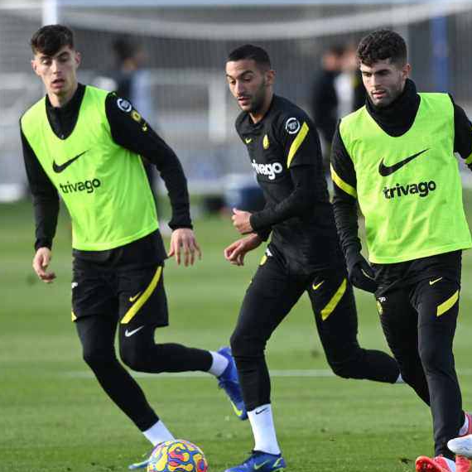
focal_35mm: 611
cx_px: 376
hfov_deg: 2.9
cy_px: 274
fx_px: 9426
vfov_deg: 2.9
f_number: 4.5
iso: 640
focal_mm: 400
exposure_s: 1/2000
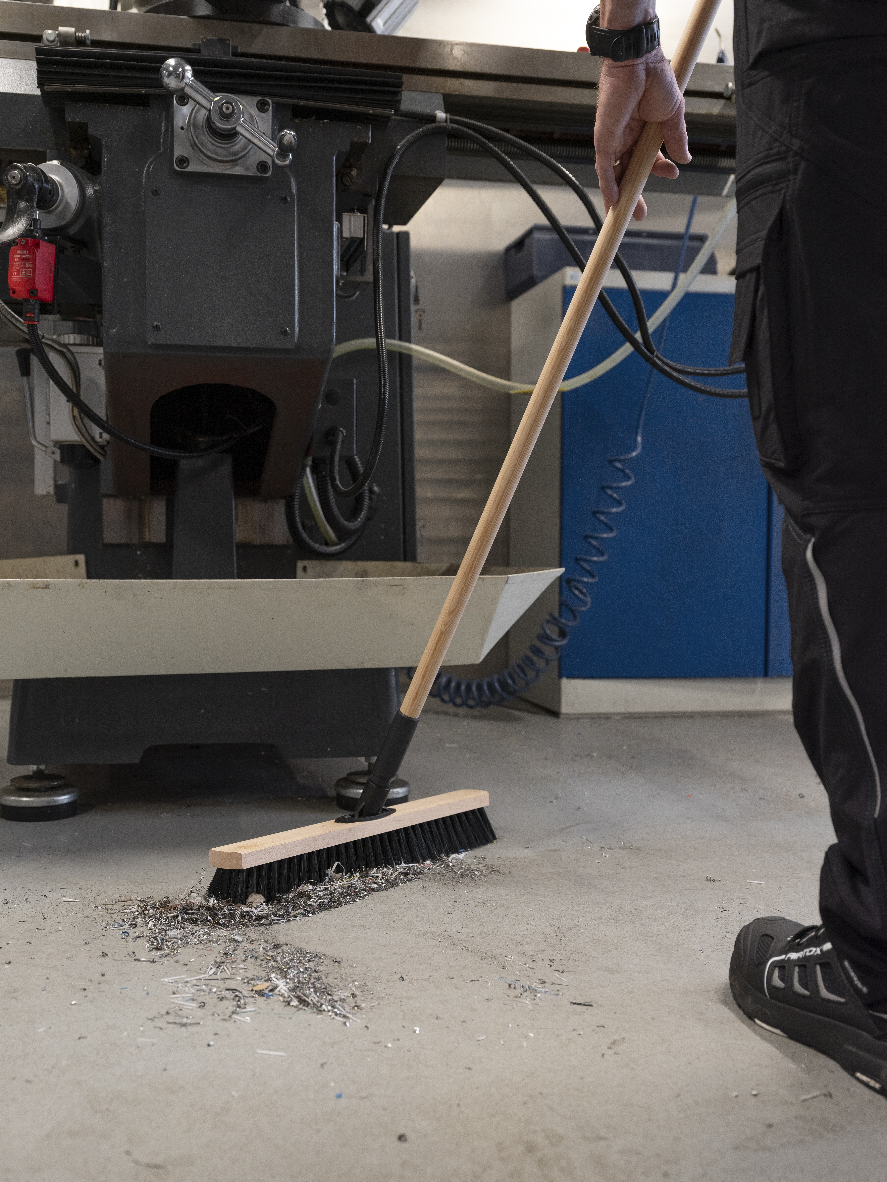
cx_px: 444
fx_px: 1230
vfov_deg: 51.4
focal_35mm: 36
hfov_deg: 39.7
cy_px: 591
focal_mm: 44.9
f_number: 6.4
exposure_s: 1/125
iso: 800
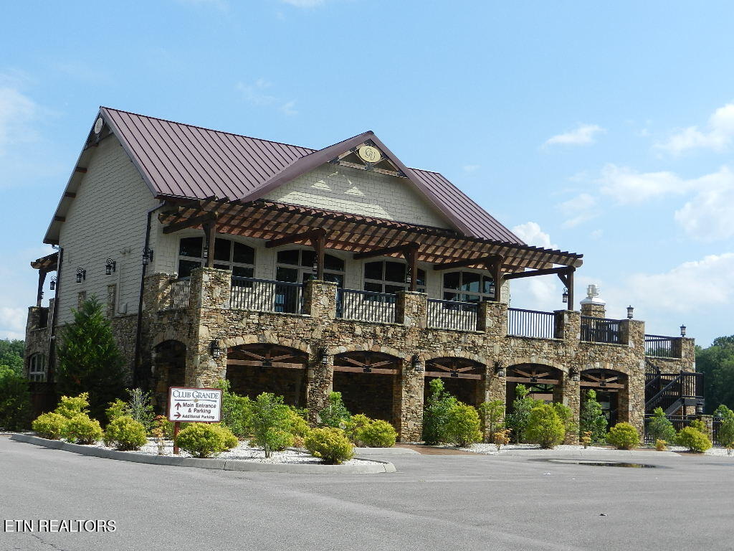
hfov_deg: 42.1
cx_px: 367
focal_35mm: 45
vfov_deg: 32.2
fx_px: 954
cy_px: 276
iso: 160
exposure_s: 1/1000
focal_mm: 8.2
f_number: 4.2
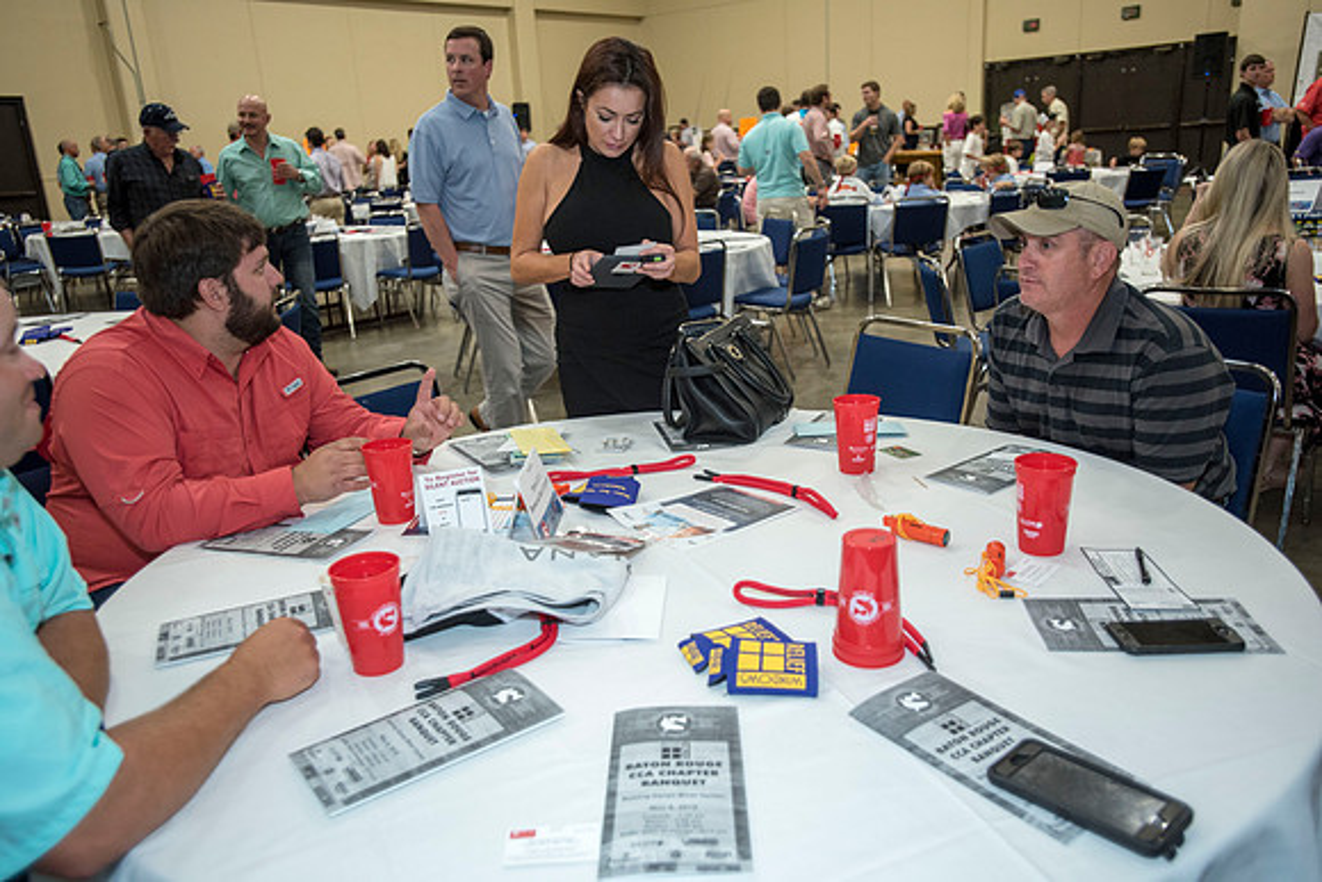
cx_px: 661
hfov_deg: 65.5
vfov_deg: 46.4
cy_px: 441
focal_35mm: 28
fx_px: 1028
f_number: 2.8
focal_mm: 28
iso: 1250
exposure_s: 1/200
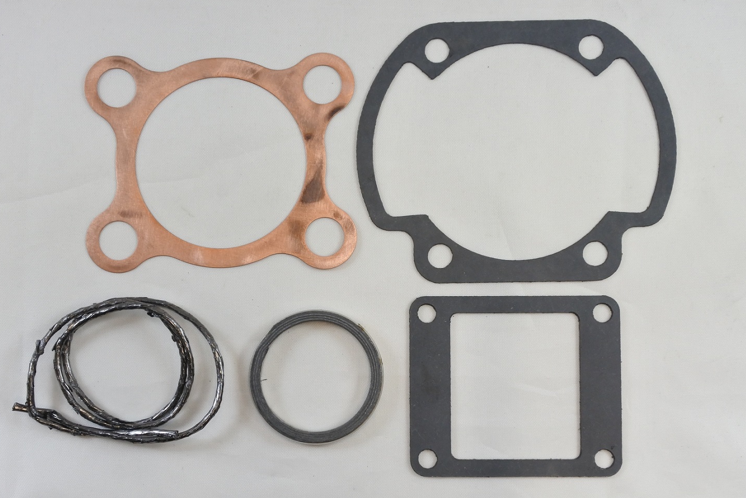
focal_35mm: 41
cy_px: 247
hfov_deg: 47.4
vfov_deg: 32.7
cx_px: 360
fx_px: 850
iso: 400
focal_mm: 14.7
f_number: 4.2
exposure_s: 1/200
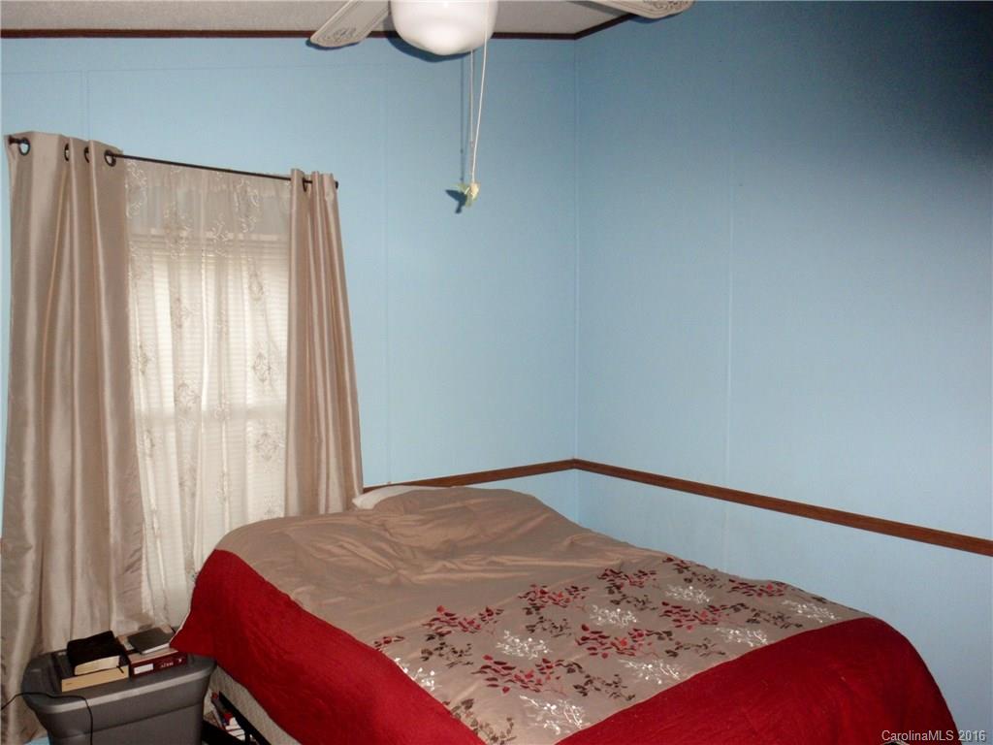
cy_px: 372
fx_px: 803
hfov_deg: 63.4
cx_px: 496
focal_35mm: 28
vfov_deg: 49.7
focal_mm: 5
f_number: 3.2
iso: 250
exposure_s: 1/30
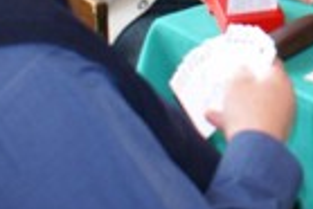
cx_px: 500
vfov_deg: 8.7
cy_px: -175
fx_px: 1314
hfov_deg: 12.7
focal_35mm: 151
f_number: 4
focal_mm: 20
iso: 400
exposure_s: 1/25
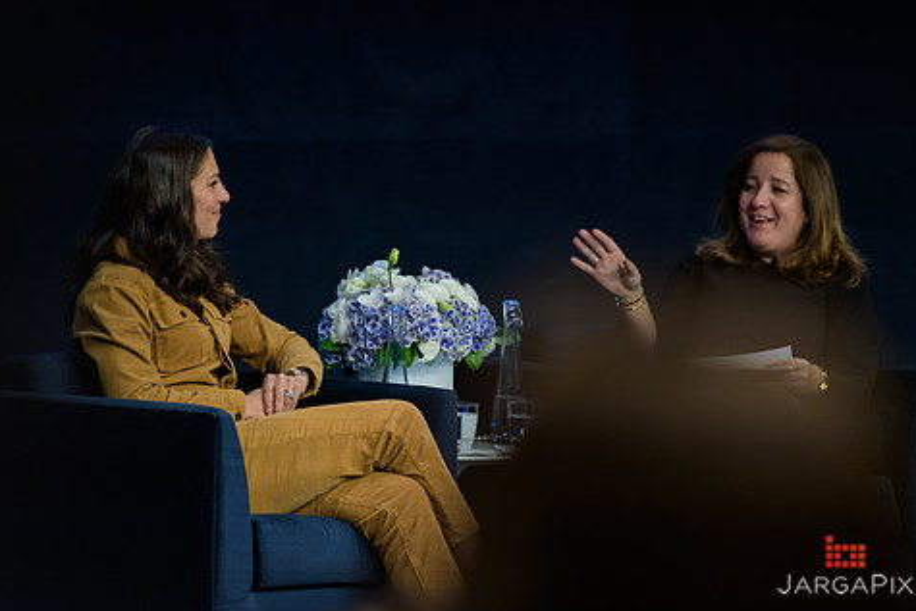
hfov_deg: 8.4
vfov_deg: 5.6
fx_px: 6210
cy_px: 263
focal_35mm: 244
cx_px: 403
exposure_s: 1/250
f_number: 3.2
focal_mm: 200
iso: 1600
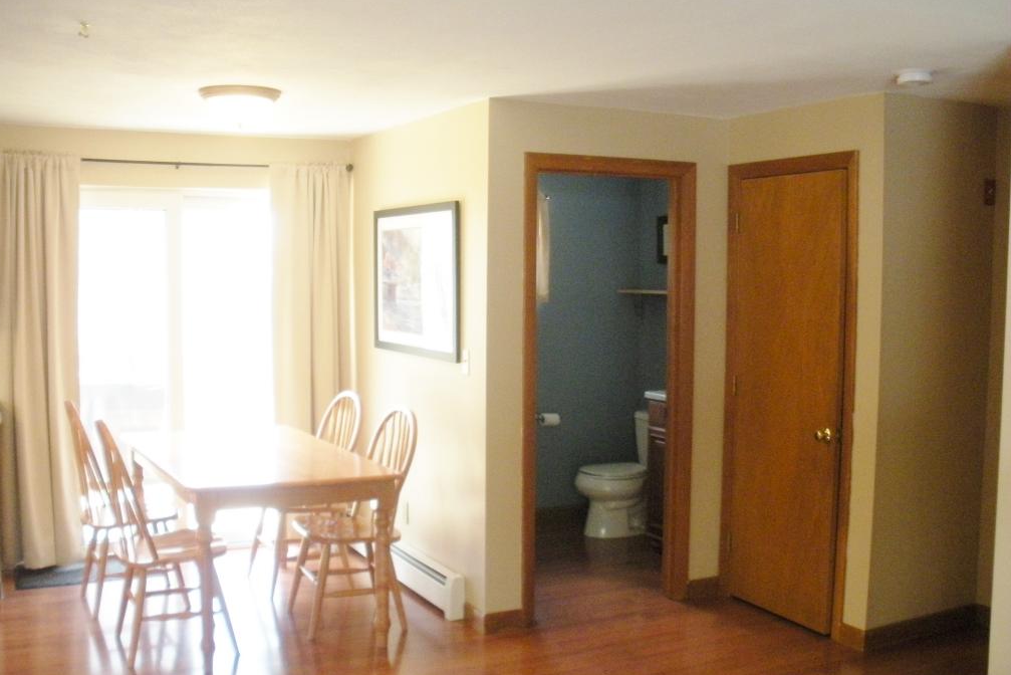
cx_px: 498
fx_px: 1039
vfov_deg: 36.0
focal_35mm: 37
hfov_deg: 51.9
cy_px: 348
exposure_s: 1/44.7
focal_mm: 6.3
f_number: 3.5
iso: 400
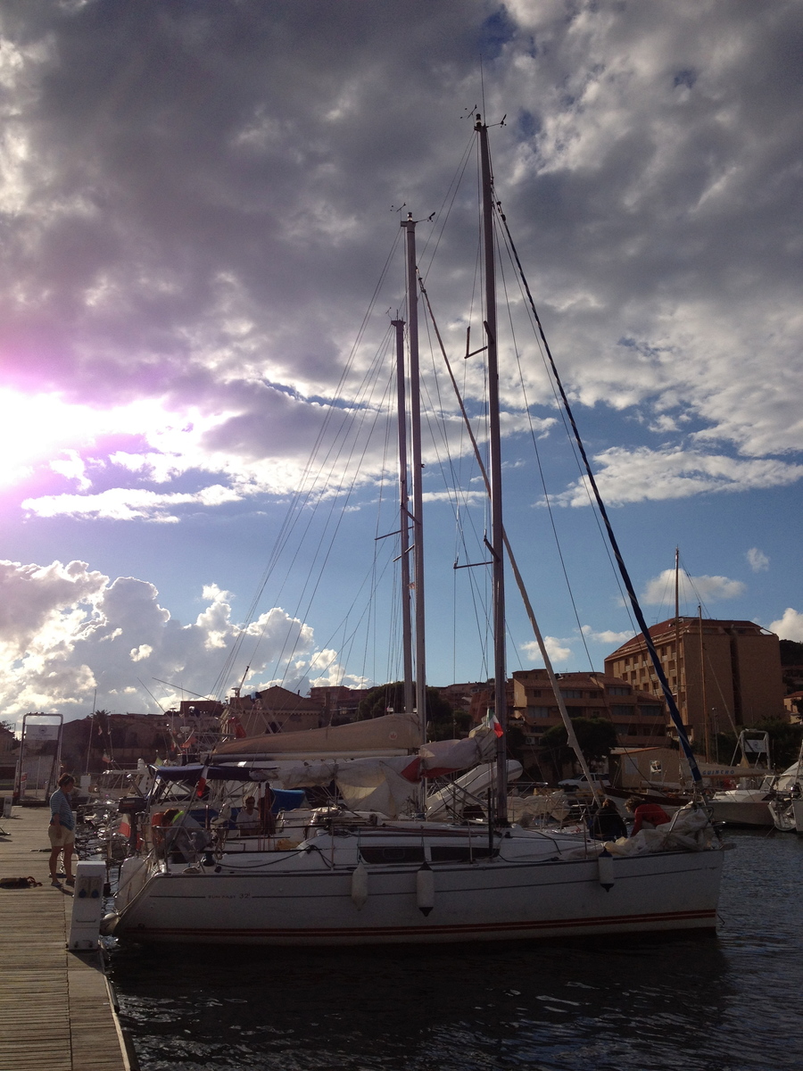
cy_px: 536
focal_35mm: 35
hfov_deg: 40.7
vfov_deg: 52.6
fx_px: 1083
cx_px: 402
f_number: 2.4
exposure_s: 1/4255
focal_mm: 4.28
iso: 64
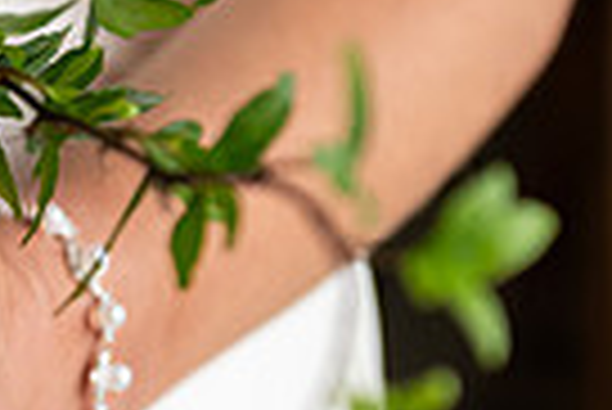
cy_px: 277
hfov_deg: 8.4
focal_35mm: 239
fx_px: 4067
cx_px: -369
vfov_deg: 5.8
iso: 400
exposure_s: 1/160
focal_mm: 56
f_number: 3.5
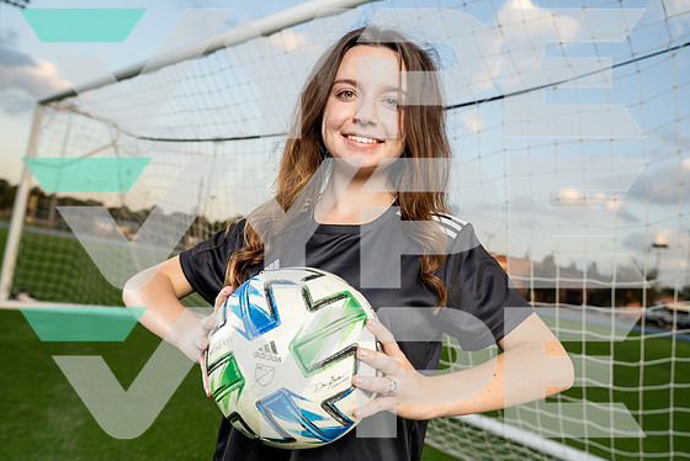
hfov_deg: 63.6
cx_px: 336
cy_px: 224
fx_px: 556
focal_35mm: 29
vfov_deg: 45.0
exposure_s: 1/250
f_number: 4
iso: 160
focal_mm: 28
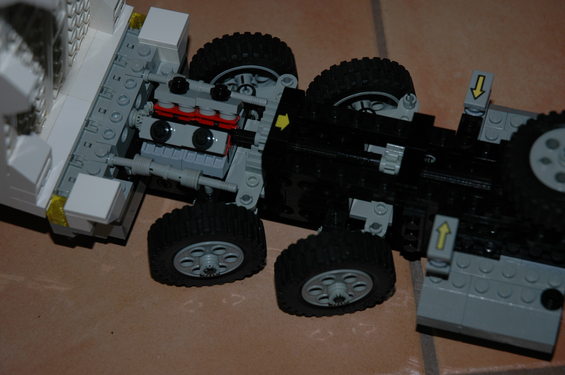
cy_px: 188
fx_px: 1411
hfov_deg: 22.6
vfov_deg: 15.2
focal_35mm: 90
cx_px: 282
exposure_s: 1/60
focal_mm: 60
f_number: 4.5
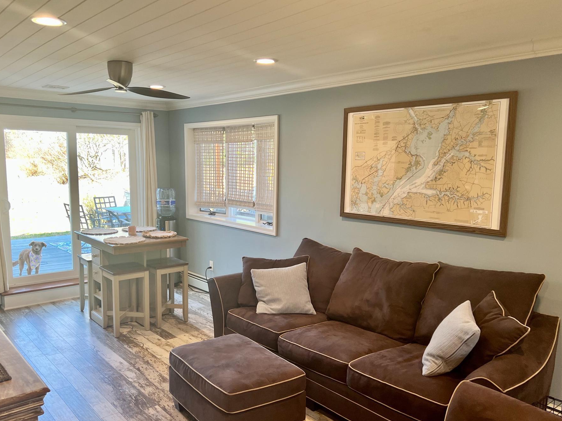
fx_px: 487
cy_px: 232
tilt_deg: -8.7
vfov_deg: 46.7
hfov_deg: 59.9
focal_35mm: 30
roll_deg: -1.0
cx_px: 260
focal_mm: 5.7
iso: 100
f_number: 1.5
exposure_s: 1/120
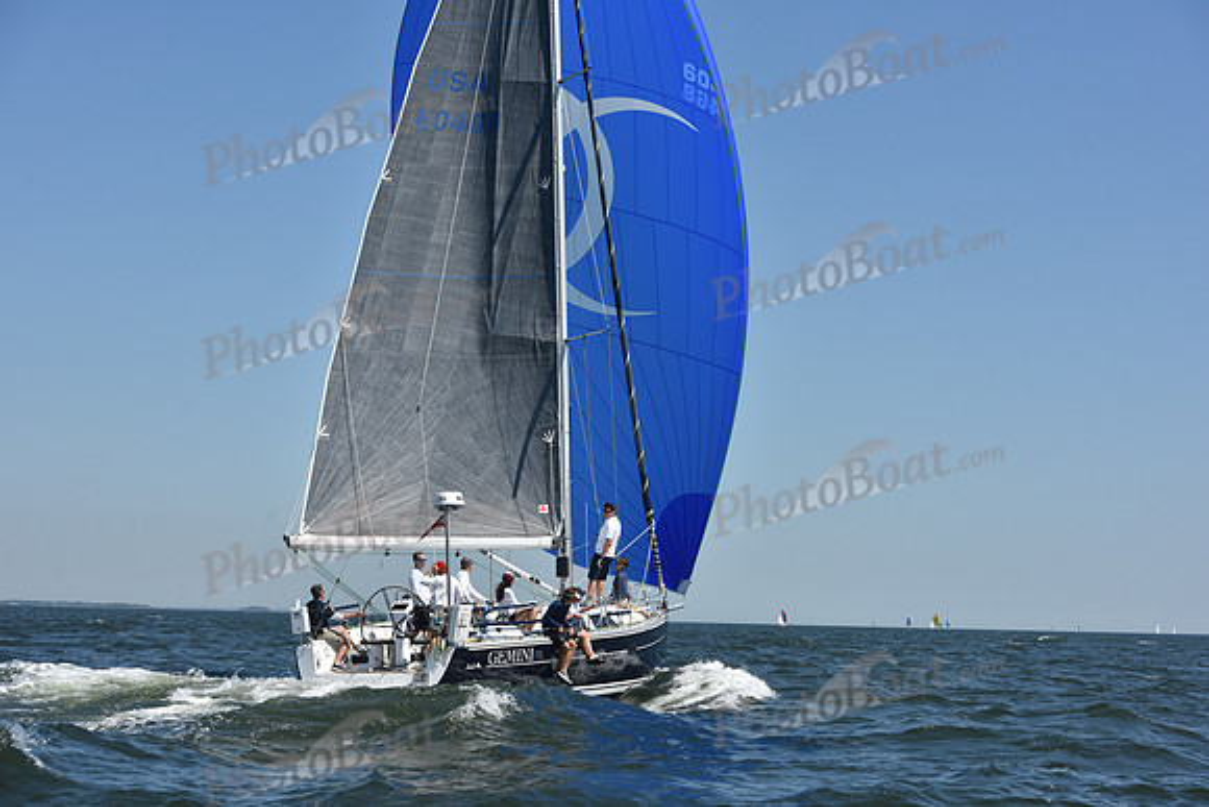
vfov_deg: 19.5
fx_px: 2351
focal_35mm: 70
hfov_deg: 28.8
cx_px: 604
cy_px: 404
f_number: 8
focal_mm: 70
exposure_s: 1/1250
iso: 250
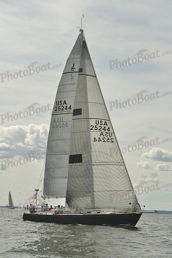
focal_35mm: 70
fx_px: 501
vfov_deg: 28.8
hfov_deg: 19.5
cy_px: 129
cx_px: 86
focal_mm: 70
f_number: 8
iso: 200
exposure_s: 1/1000
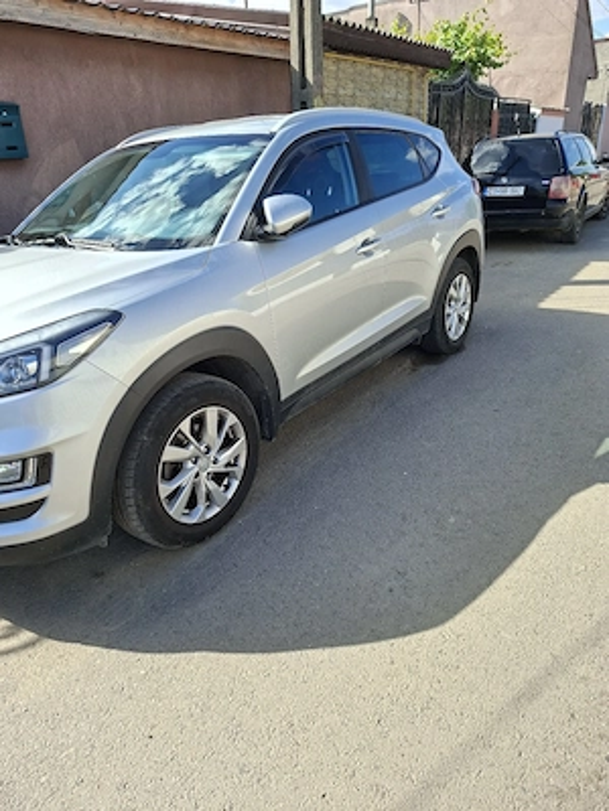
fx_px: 540
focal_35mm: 23
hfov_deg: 58.9
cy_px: 406
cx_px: 304
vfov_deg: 73.9
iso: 50
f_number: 1.8
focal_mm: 5.54
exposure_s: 1/909
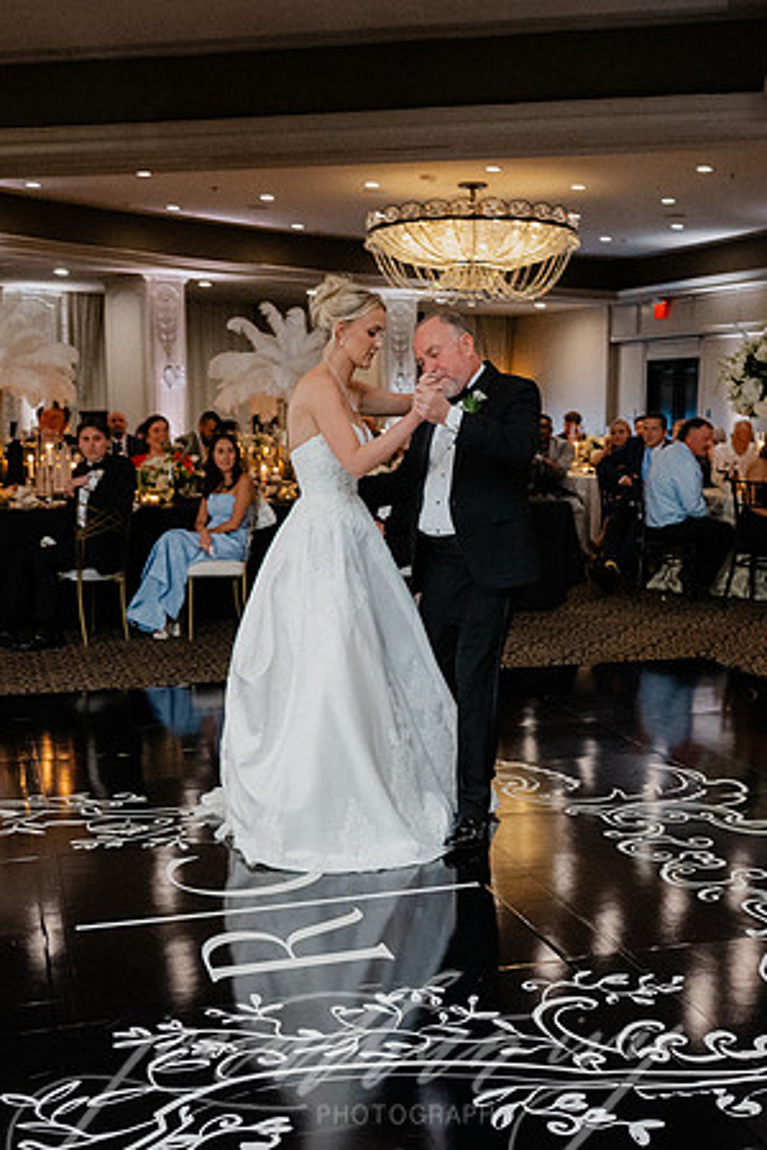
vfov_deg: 45.9
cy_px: 675
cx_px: 430
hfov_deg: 31.7
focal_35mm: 42
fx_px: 1351
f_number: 2.8
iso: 2500
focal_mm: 24
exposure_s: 1/160
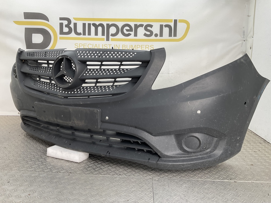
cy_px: 102
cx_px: 136
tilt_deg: -10.1
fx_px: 227
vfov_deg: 48.2
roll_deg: -3.4
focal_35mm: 29
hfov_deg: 61.7
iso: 25
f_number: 1.8
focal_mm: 3
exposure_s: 1/120
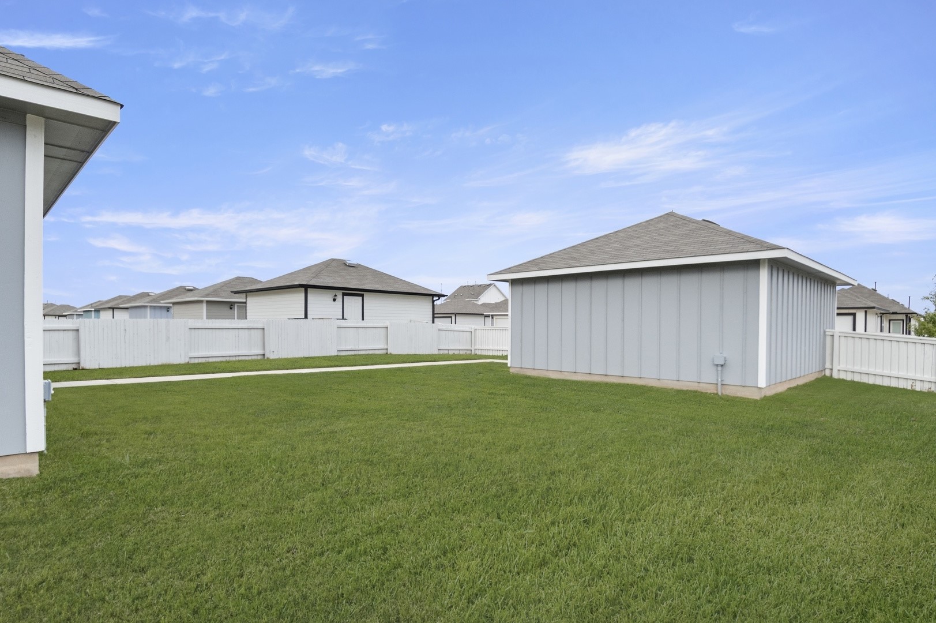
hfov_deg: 53.2
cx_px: 468
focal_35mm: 36
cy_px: 312
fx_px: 935
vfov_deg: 36.8
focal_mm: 24
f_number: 8
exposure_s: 1/320
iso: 400
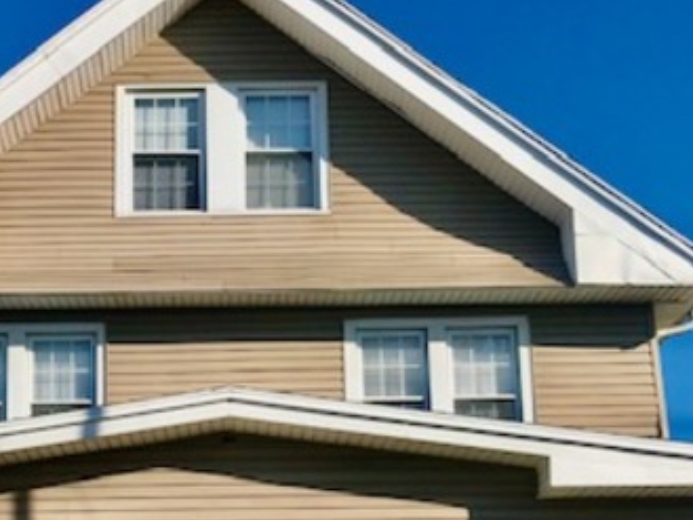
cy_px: 478
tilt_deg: +12.2
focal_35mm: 68
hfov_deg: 28.2
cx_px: 196
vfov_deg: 21.1
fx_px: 1362
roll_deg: +1.1
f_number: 1.8
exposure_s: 1/3690
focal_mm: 3.99
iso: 20
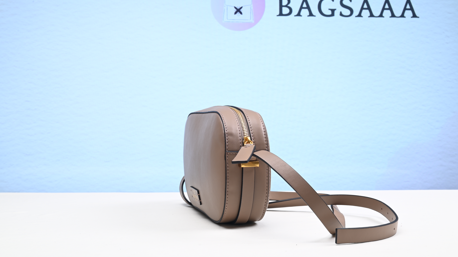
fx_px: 498
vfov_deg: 29.0
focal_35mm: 41
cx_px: 229
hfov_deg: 49.4
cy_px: 110
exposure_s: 1/2
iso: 100
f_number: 16
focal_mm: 39
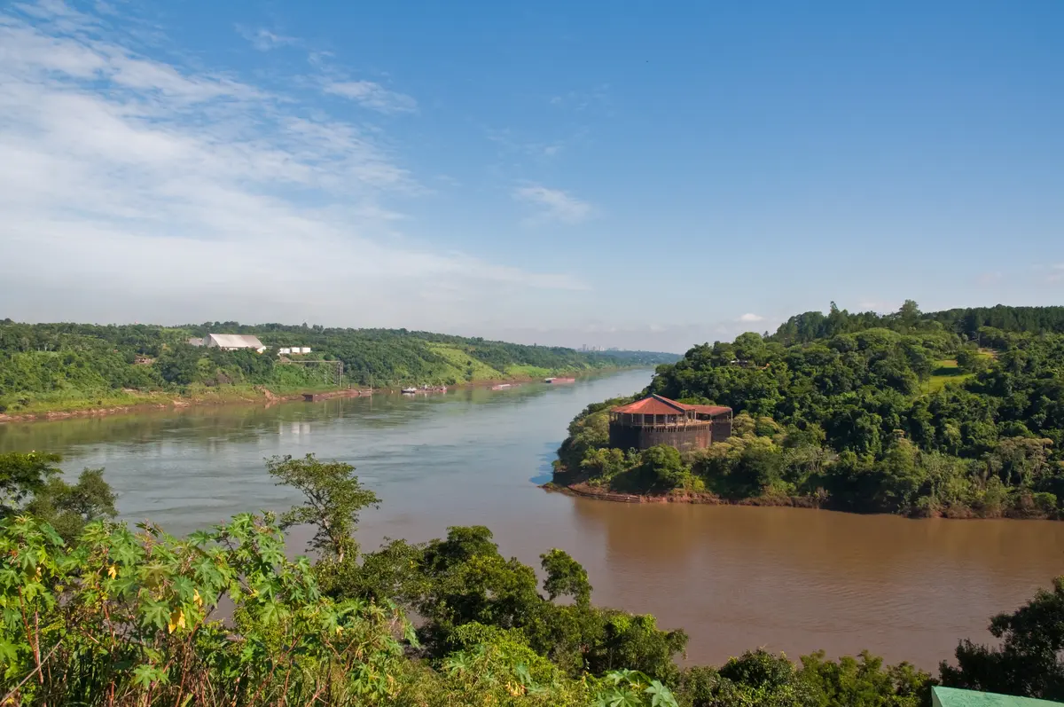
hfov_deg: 67.4
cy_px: 354
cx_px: 532
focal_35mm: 27
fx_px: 797
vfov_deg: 47.8
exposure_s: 1/320
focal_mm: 18
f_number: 9
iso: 200
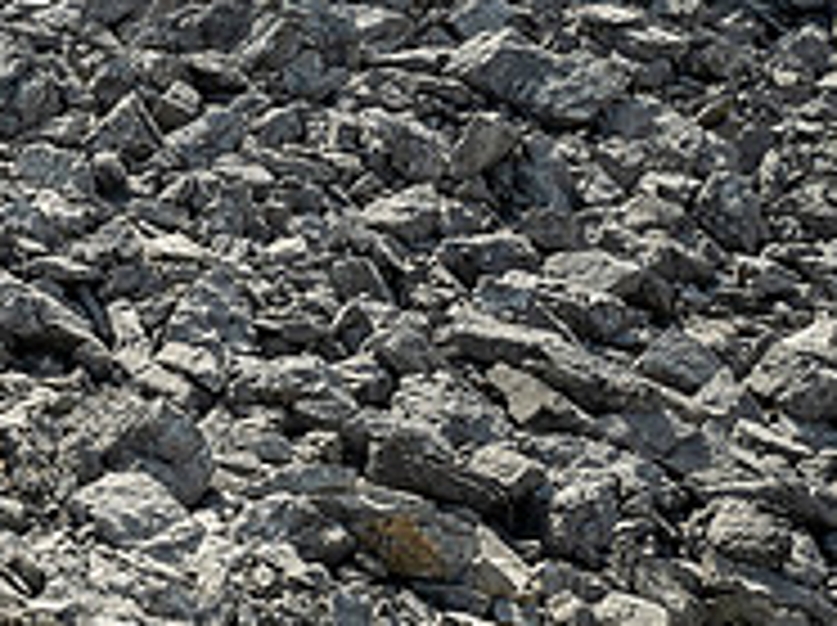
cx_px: -104
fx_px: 1811
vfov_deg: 19.6
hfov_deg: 24.2
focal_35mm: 75
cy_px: 277
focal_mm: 12
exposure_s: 1/160
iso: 200
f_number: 8
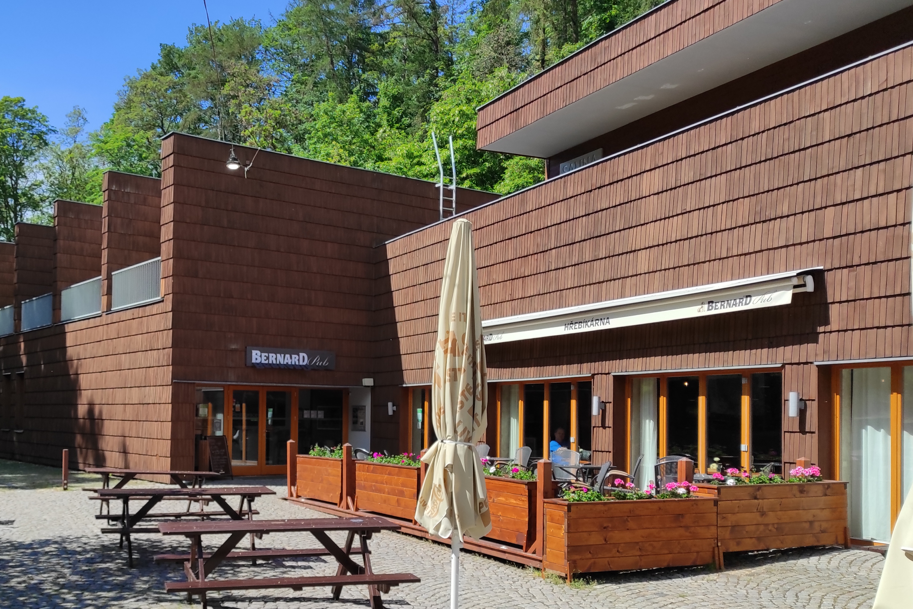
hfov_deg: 52.3
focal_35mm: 36
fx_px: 913
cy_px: 399
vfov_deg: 36.5
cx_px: 314
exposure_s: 1/1863
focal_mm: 5.43
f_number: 1.89
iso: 100
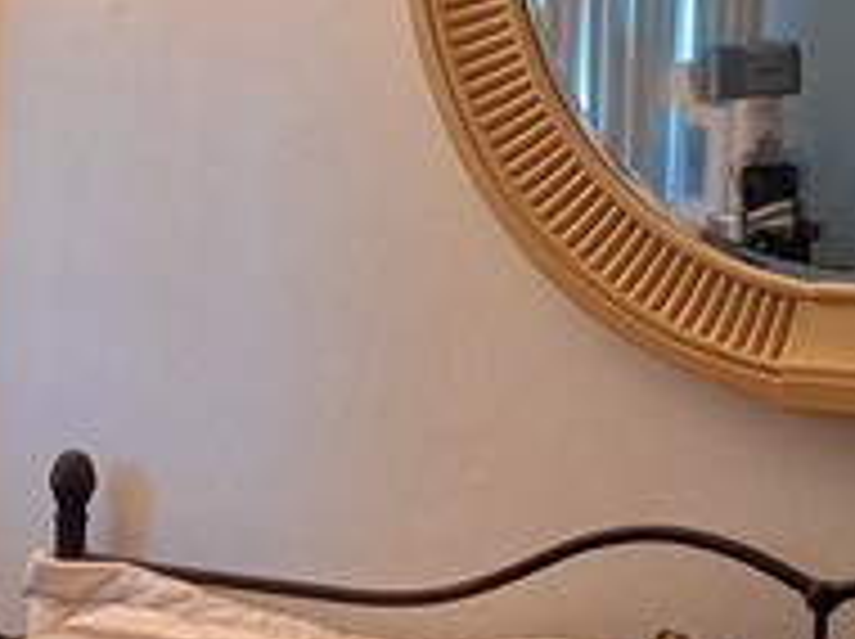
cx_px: -117
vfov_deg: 11.9
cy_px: 526
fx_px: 3059
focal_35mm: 124
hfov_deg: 15.4
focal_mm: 5.54
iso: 250
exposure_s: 1/33
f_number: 1.8
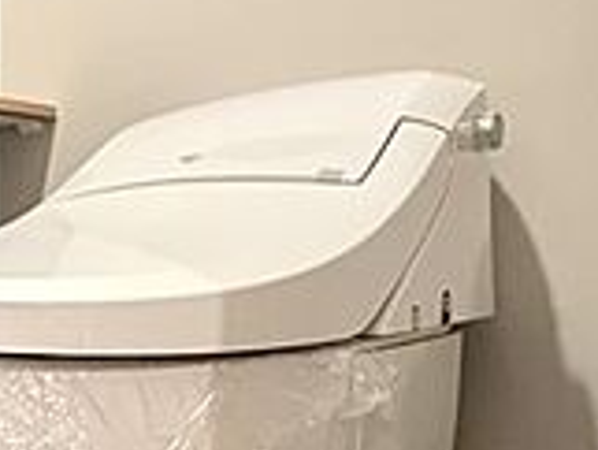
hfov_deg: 33.6
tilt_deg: -1.9
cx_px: -193
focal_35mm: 39
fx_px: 674
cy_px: 271
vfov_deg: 36.7
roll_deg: +0.6
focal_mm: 2.22
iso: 1000
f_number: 2.2
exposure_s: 1/33
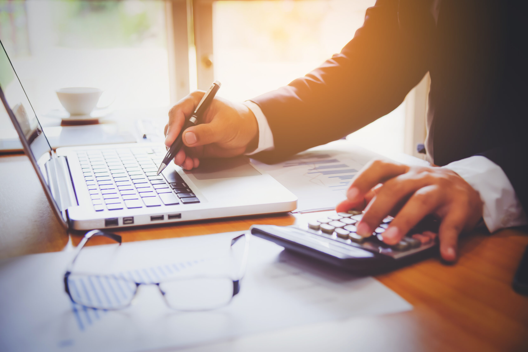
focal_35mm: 52
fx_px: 763
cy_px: 176
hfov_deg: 38.2
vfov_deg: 26.0
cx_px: 264
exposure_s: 1/100
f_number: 4
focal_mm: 52
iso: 400
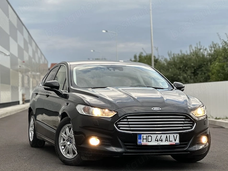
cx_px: 113
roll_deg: +1.2
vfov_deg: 15.2
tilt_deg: +1.6
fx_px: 639
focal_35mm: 97
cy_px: 94
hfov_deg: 20.2
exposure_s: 1/121
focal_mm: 9
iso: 80
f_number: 2.8
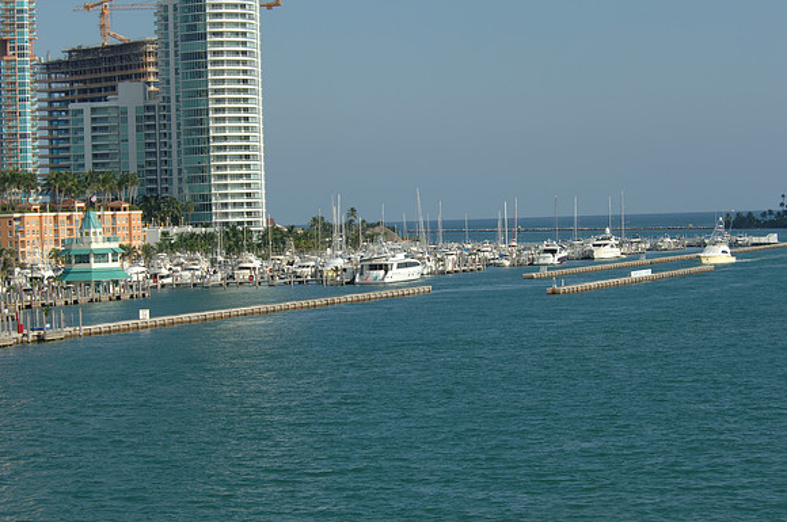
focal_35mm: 120
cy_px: 261
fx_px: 2620
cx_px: 394
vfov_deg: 11.4
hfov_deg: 17.1
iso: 100
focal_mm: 80
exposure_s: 1/250
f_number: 8.5
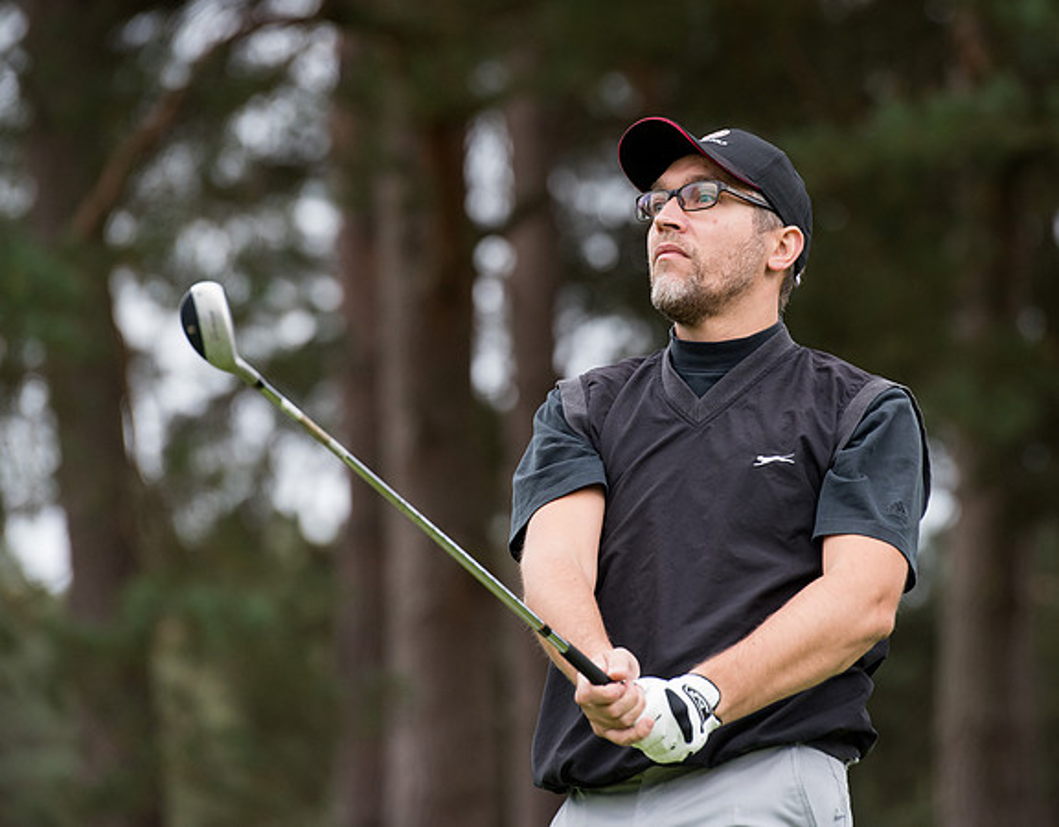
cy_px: 359
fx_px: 7798
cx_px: 605
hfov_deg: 7.8
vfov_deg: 6.1
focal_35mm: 251
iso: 1000
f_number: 4
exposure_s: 1/1000
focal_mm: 200
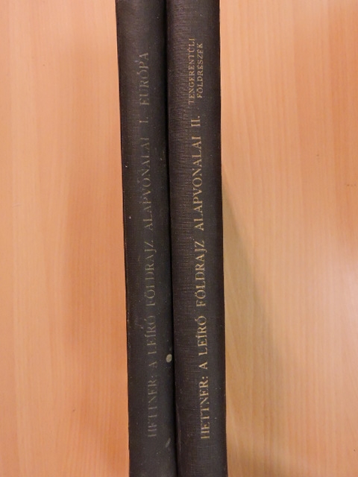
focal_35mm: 33
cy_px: 238
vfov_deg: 55.4
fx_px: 455
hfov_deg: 42.9
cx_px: 179
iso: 1600
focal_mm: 5.9
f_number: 3.6
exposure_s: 1/100
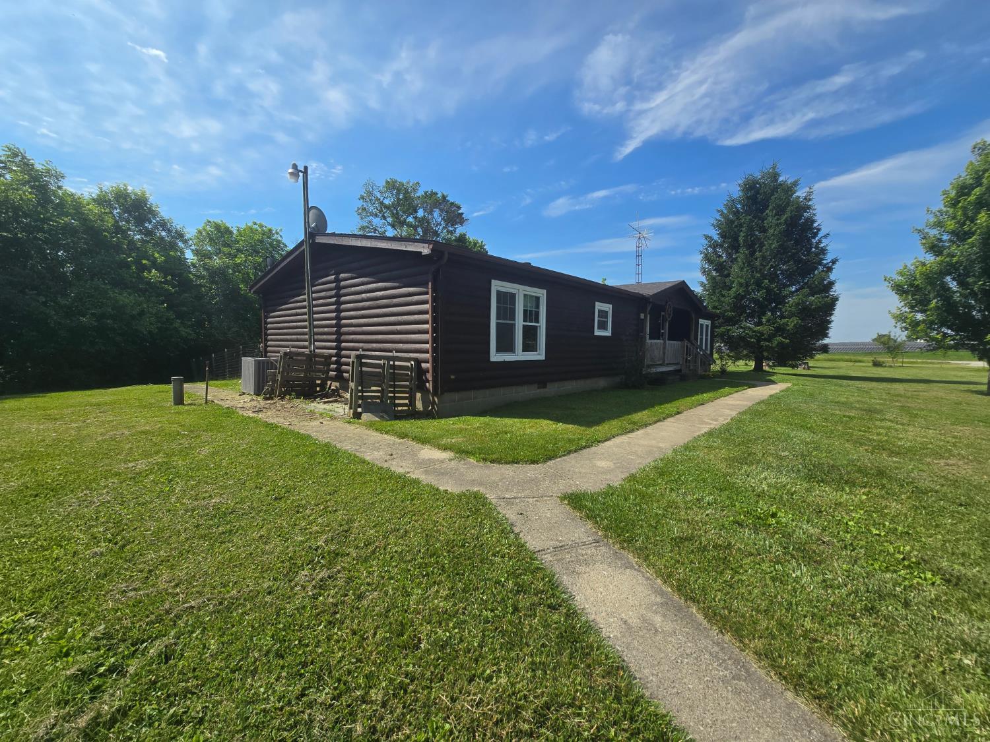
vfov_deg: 89.9
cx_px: 495
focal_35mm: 13
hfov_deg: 106.2
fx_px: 372
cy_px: 371
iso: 50
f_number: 2.2
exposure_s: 1/2782
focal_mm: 2.2
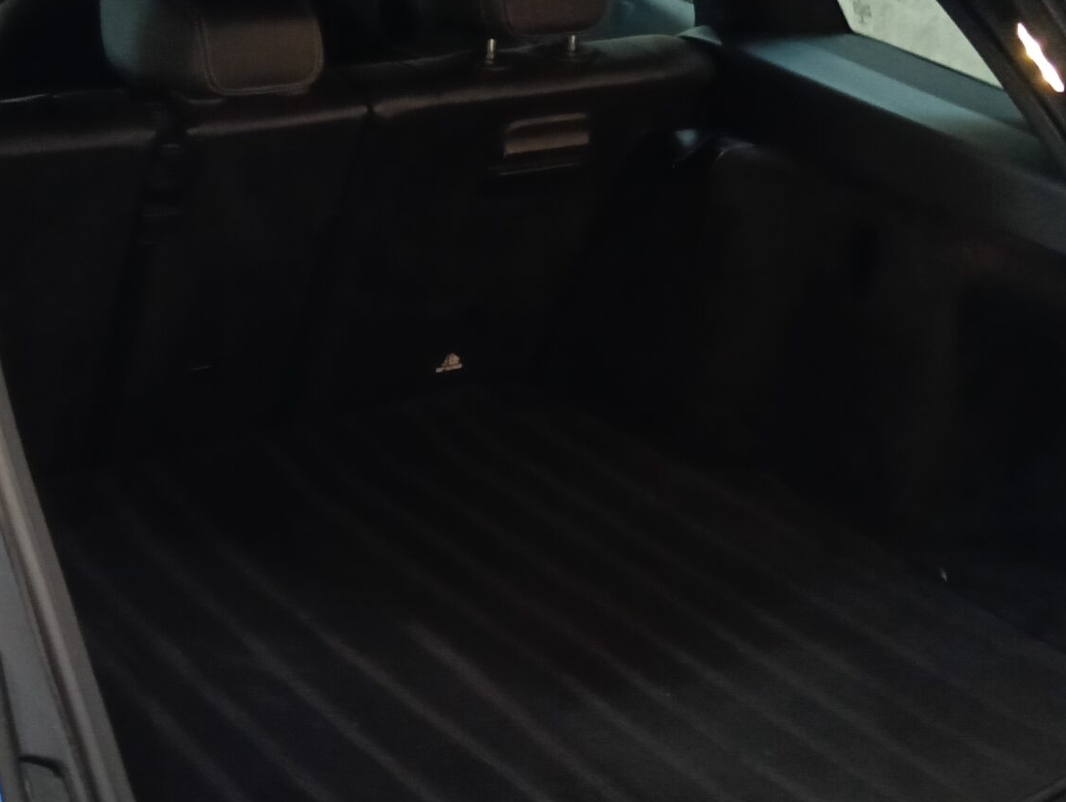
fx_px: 1881
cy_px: 581
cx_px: 604
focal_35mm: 61
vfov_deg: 23.9
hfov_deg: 31.6
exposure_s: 1/25
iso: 1250
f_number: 16
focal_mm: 3.98
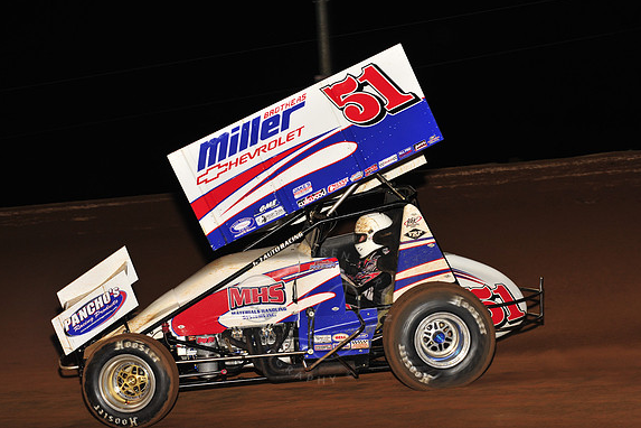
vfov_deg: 14.7
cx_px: 323
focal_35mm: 93
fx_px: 1656
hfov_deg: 21.9
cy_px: 213
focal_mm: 92
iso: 1000
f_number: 8
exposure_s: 1/320
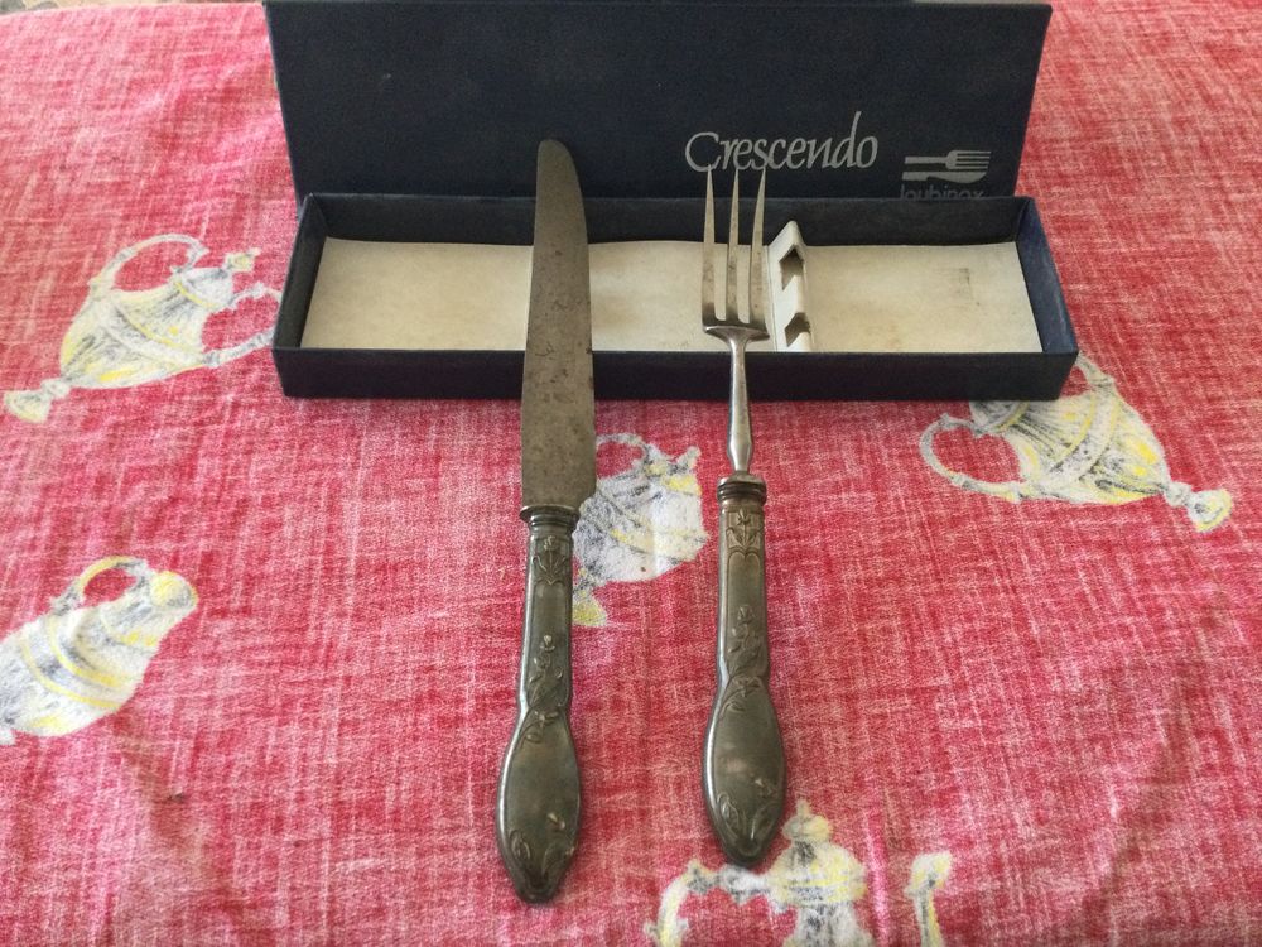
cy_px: 474
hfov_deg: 58.4
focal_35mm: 31
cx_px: 631
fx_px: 1130
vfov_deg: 45.4
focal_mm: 3.3
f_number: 2.4
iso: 250
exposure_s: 1/33
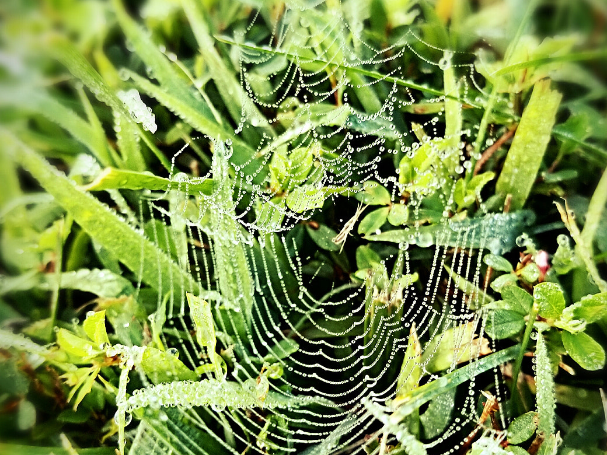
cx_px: 322
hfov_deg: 46.8
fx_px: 701
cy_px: 262
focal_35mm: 40
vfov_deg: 35.9
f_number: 1.7
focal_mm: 4.25
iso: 50
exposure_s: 1/144
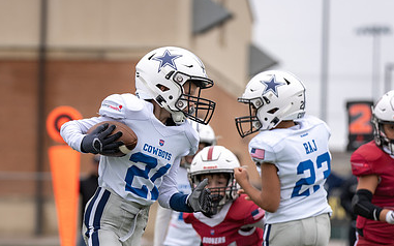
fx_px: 2673
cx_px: 138
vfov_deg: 5.3
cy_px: 212
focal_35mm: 249
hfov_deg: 8.4
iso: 200
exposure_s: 1/1250
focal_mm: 123
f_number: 2.8
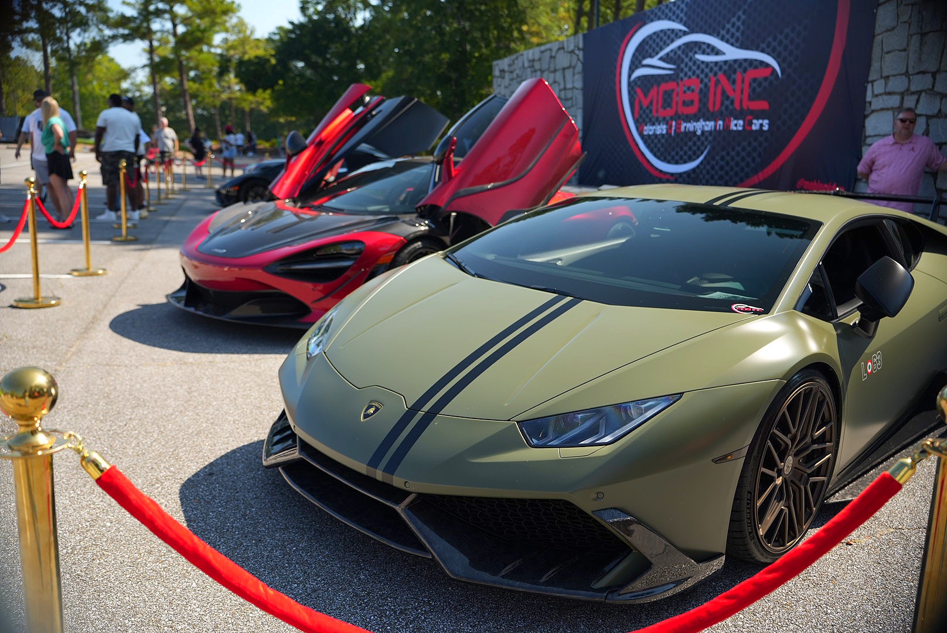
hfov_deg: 63.6
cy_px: 316
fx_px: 763
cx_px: 474
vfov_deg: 45.0
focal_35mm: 29
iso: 250
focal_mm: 29
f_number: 3.2
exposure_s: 1/250
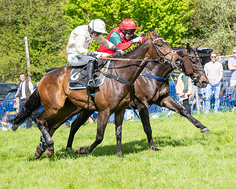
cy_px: 104
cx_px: 153
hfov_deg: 15.7
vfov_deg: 12.6
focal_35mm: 122
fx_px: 852
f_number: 4
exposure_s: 1/2500
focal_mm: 98
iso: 400
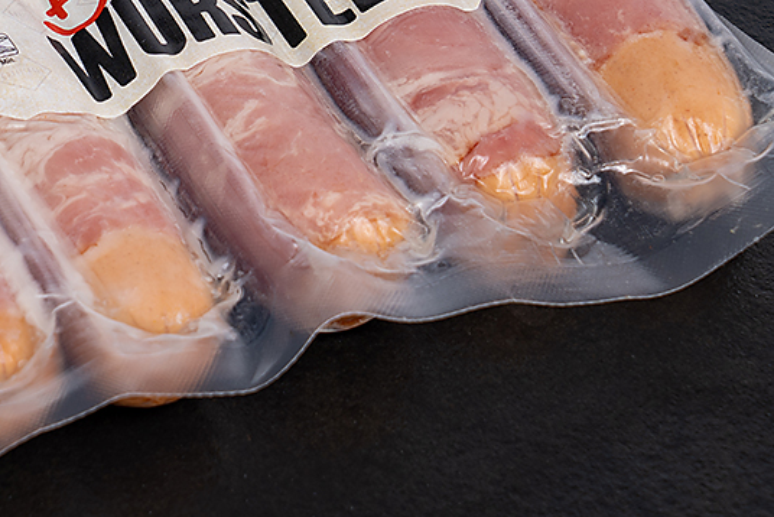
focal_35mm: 179
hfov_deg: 11.5
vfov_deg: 7.7
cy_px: 48
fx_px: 3850
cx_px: 198
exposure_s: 1/160
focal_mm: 80
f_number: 8
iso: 100
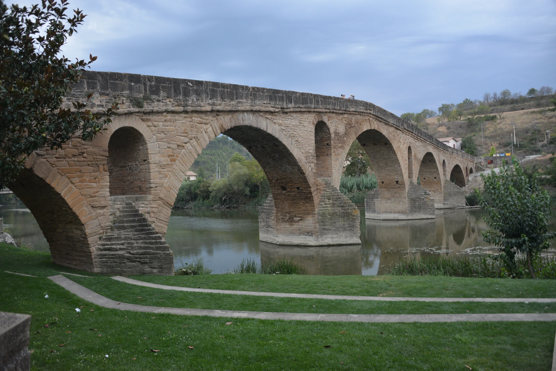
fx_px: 433
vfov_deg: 46.4
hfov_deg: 65.5
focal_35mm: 28
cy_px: 186
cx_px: 278
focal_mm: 28
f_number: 3.5
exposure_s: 1/30
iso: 1100
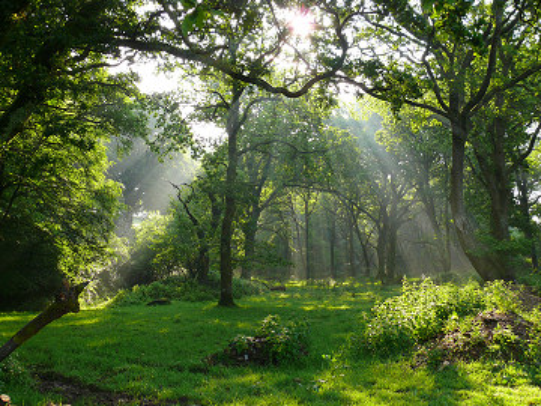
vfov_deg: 40.7
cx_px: 270
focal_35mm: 35
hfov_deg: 52.6
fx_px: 547
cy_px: 203
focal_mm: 7.4
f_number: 4
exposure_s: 1/100
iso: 100
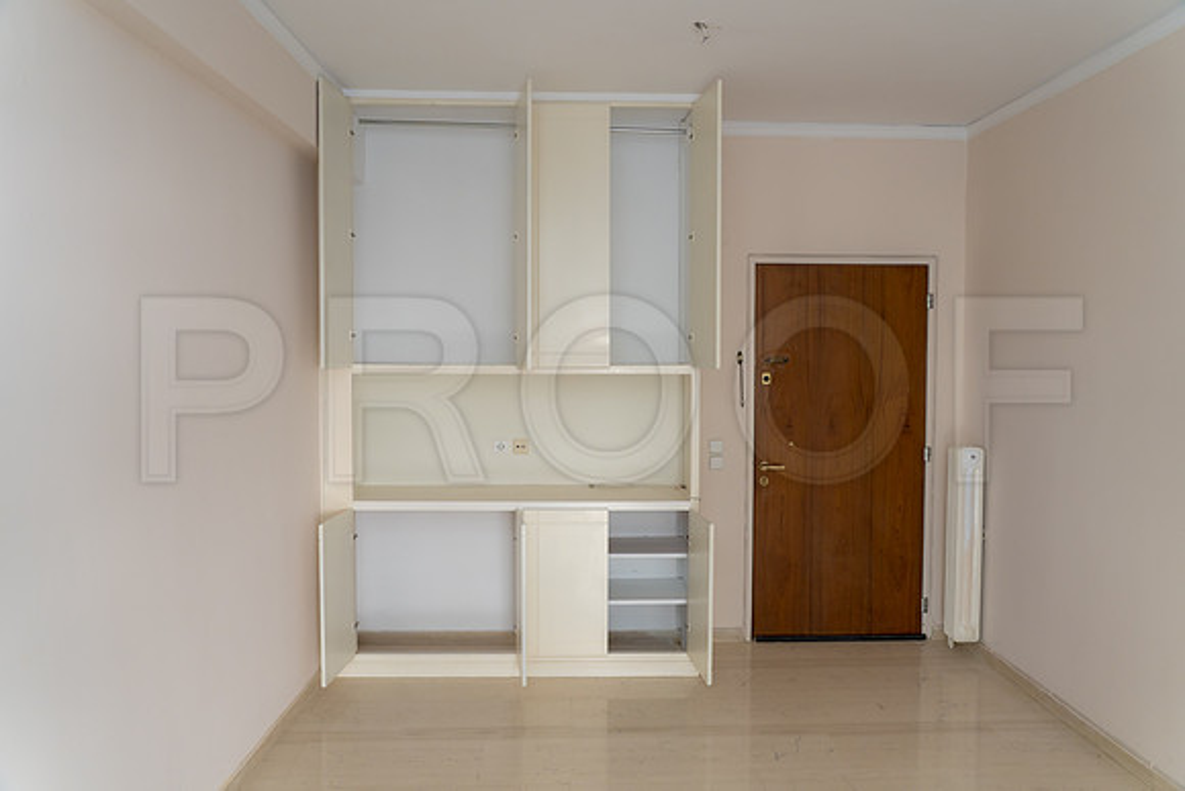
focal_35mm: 26
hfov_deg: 69.4
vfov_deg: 49.6
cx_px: 592
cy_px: 396
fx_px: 856
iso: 640
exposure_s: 1/100
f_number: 5
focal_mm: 26
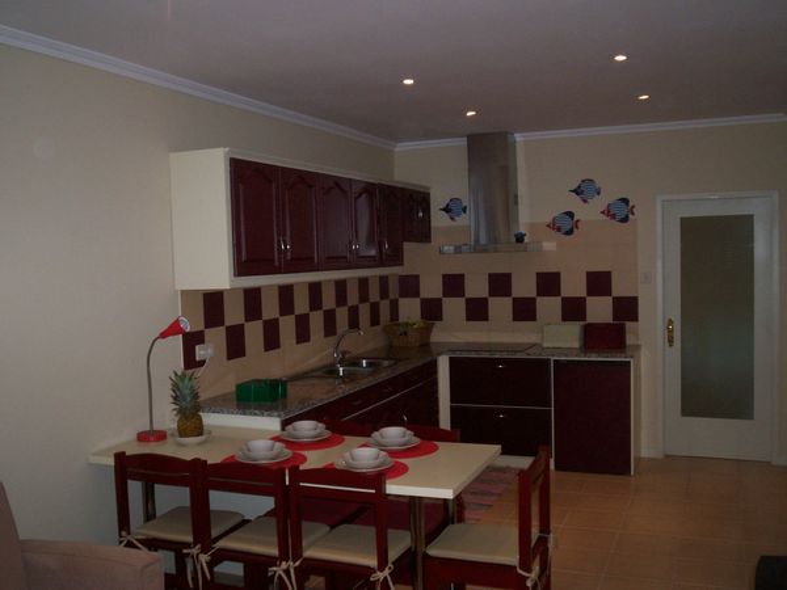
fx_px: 818
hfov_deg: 51.4
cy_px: 295
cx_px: 394
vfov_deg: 39.7
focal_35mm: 36
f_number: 4.5
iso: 140
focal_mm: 5.9
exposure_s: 1/64
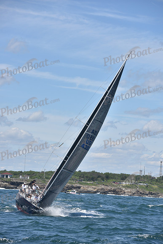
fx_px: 848
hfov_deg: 11.0
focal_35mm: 125
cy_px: 122
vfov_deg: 16.4
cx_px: 82
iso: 200
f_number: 6.3
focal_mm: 125
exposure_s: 1/800
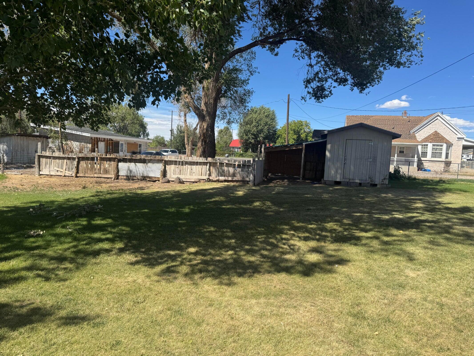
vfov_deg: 56.8
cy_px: 178
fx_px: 329
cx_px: 237
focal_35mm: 24
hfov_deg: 71.6
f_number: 1.78
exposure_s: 1/3247
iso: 80
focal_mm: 6.76
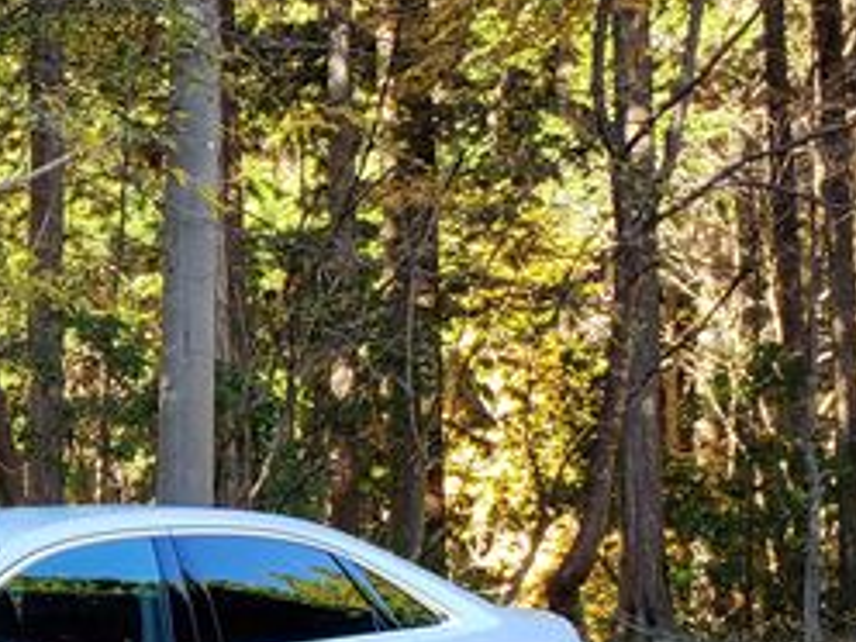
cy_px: 483
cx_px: -266
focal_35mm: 84
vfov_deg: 17.5
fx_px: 2077
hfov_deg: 21.1
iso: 100
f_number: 2.4
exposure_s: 1/120
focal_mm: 4.3
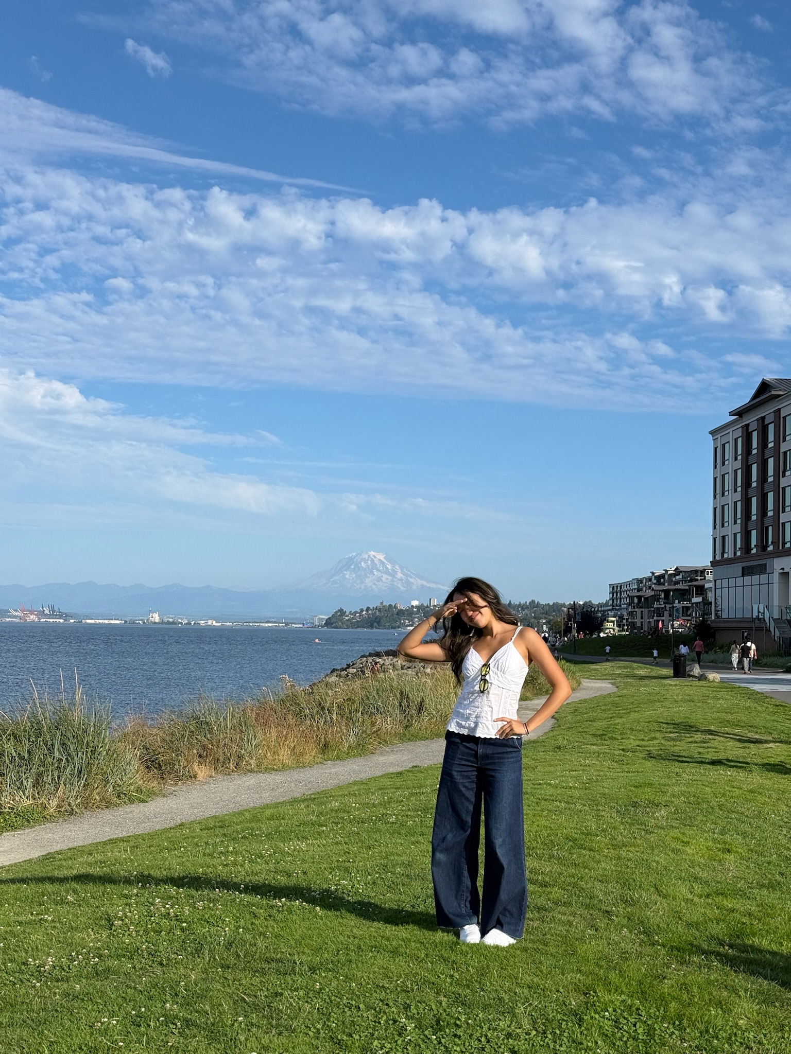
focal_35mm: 48
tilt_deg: +2.6
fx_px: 1462
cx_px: 396
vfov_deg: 39.7
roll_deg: -2.1
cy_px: 527
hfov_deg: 30.3
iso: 64
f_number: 1.78
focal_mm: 6.76
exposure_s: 1/6536
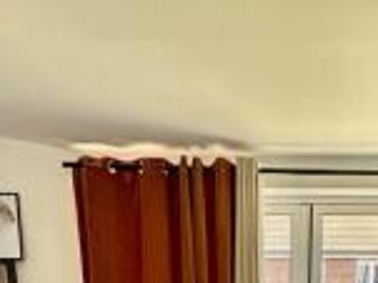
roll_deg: +0.5
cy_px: 525
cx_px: 267
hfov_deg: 35.1
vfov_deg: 19.4
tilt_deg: -17.2
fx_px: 589
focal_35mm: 54
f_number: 2.2
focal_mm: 2.22
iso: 50
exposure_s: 1/99
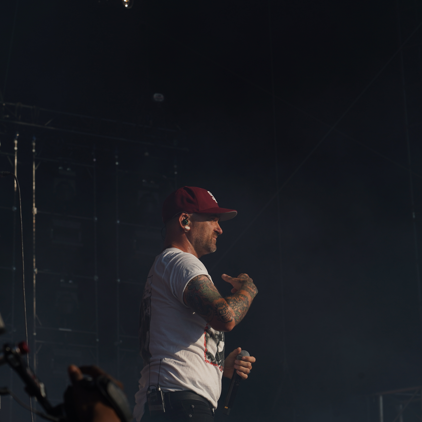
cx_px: 221
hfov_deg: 13.0
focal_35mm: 134
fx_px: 1848
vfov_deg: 13.0
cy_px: 211
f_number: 8
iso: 100
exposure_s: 1/500
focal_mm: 105
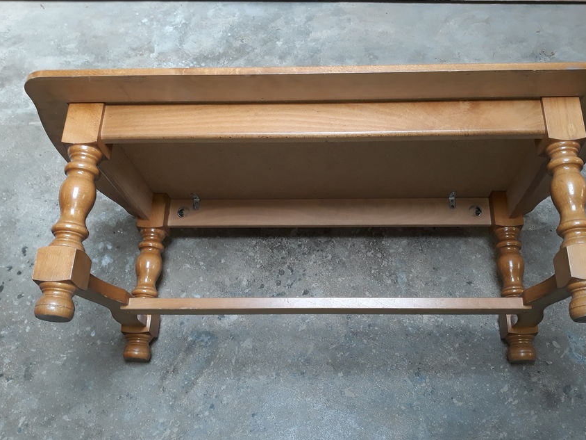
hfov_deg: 56.7
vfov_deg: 44.1
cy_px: 230
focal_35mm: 32
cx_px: 321
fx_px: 542
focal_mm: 3.71
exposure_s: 1/50
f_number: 1.7
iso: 80
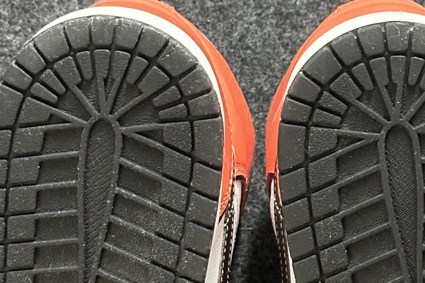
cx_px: 270
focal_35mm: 141
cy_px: 408
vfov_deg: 9.5
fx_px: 1664
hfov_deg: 14.5
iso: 640
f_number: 1.78
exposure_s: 1/21
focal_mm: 6.86
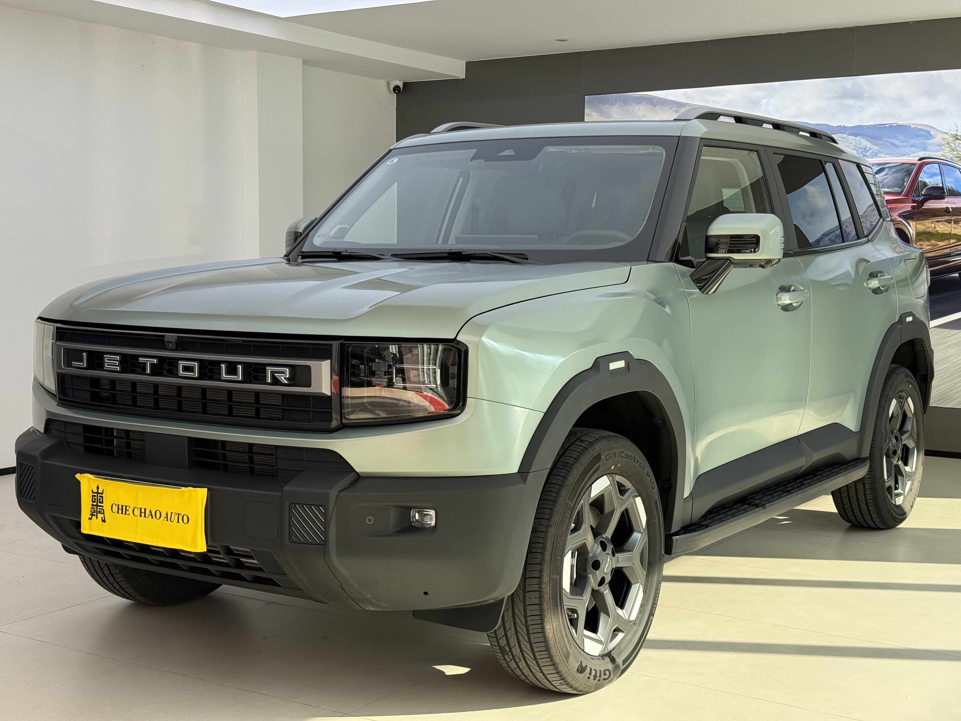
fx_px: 1333
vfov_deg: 30.3
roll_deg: -0.1
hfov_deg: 39.7
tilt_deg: -3.5
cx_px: 480
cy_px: 360
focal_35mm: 48
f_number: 1.78
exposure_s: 1/427
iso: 80
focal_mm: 6.76
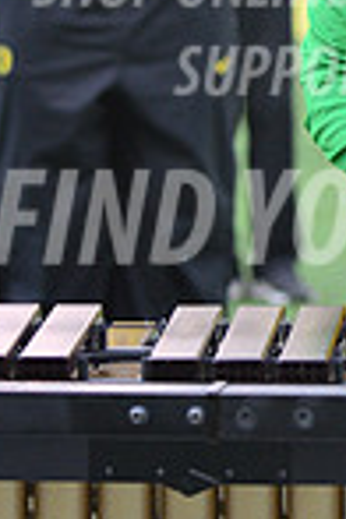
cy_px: -25
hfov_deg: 3.3
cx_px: 475
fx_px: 5954
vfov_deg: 5.0
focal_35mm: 413
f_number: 5.6
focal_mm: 135
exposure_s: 1/500
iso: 640
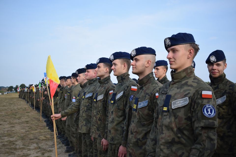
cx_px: 118
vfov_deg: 31.9
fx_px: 275
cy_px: 78
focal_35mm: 42
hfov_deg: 46.4
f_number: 5
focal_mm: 28
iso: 400
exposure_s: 1/1250
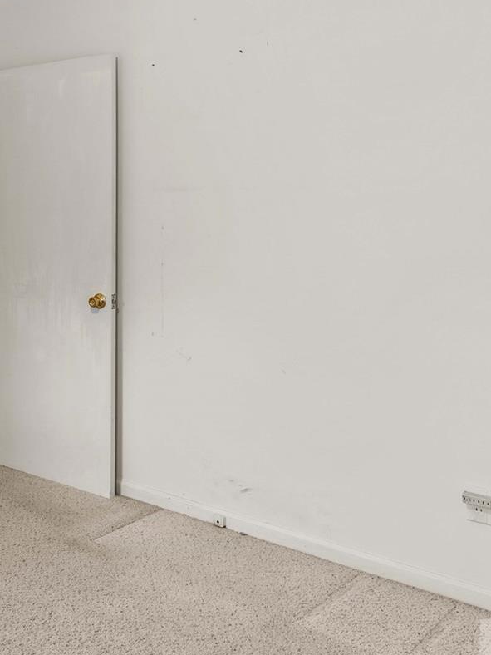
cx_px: -106
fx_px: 756
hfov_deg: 30.3
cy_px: 215
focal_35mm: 40
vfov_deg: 46.0
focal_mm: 16
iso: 100
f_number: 8
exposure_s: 1/1.25
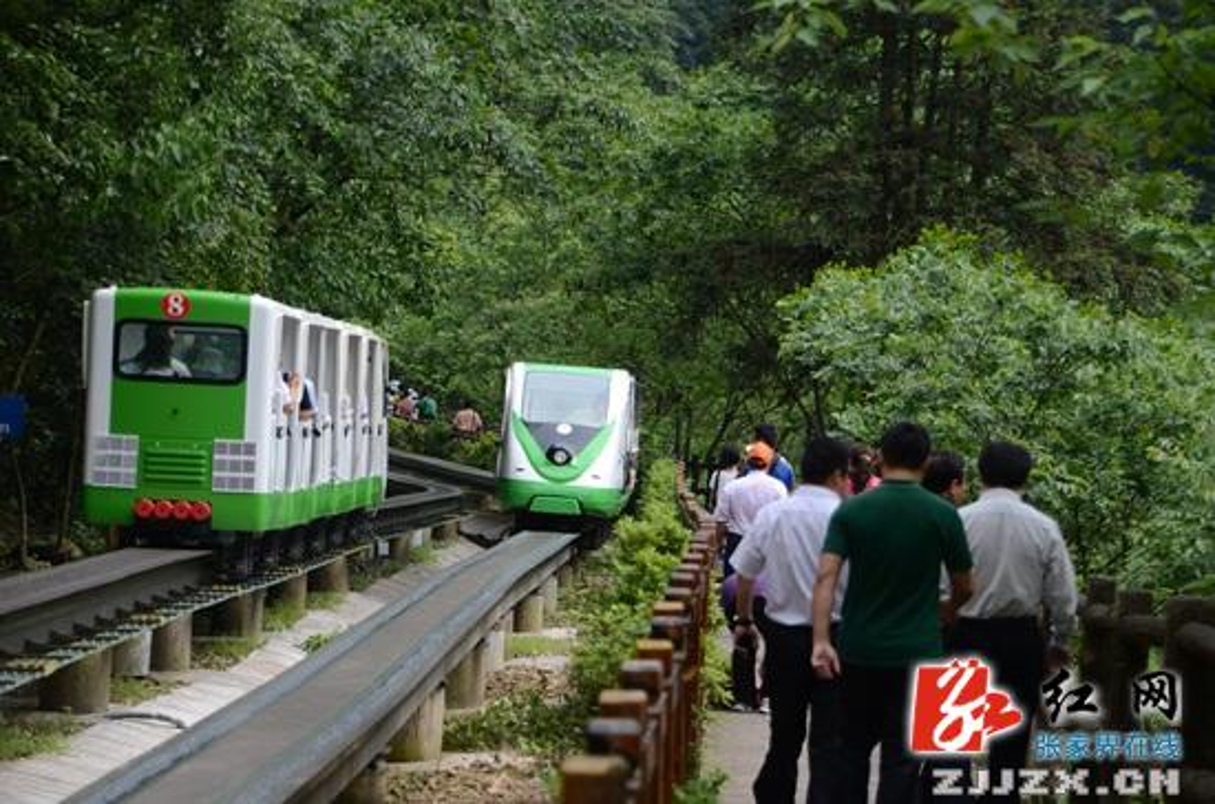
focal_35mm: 180
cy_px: 402
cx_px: 608
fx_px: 6061
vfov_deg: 7.6
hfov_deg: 11.4
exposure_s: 1/200
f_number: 6
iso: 100
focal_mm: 120
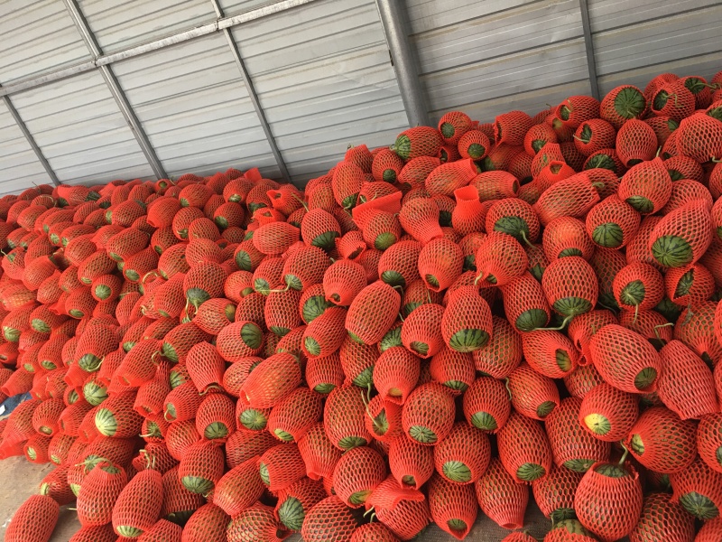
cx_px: 361
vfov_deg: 48.2
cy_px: 271
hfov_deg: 61.7
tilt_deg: -27.0
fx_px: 605
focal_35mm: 29
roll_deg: +19.6
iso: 32
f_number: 2.2
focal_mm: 4.15
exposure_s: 1/33
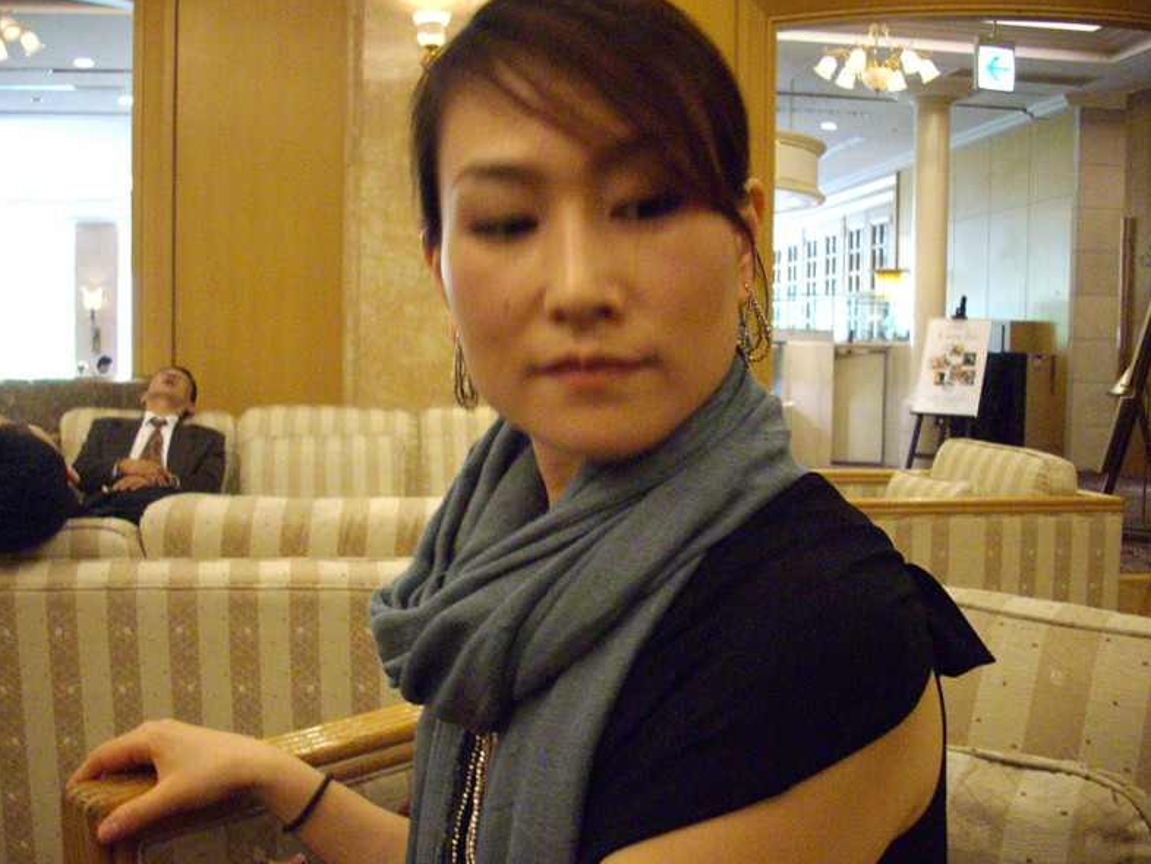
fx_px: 1330
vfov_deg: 36.0
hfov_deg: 46.8
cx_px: 571
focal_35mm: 40
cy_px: 441
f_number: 2.8
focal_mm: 6.2
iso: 400
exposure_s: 1/30
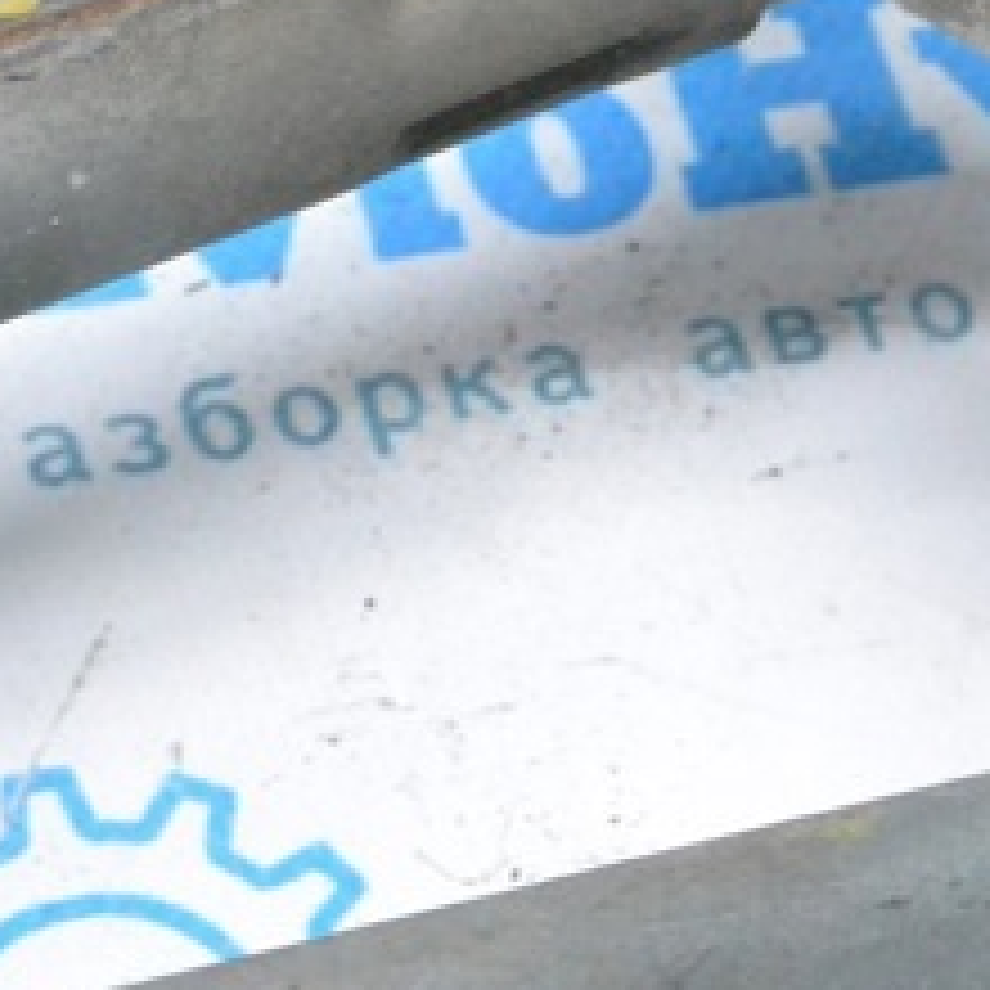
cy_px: 252
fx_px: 6608
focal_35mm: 204
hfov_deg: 8.5
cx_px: 855
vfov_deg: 8.6
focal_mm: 55
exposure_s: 1/160
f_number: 9
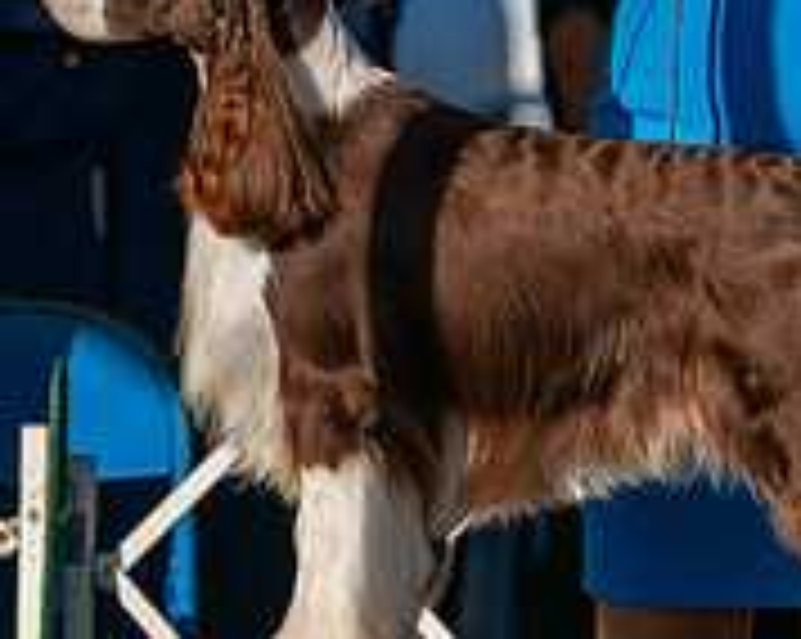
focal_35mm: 713
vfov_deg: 2.2
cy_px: -144
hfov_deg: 2.7
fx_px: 16884
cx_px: 367
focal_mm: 200
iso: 100
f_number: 4.5
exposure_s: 1/1250
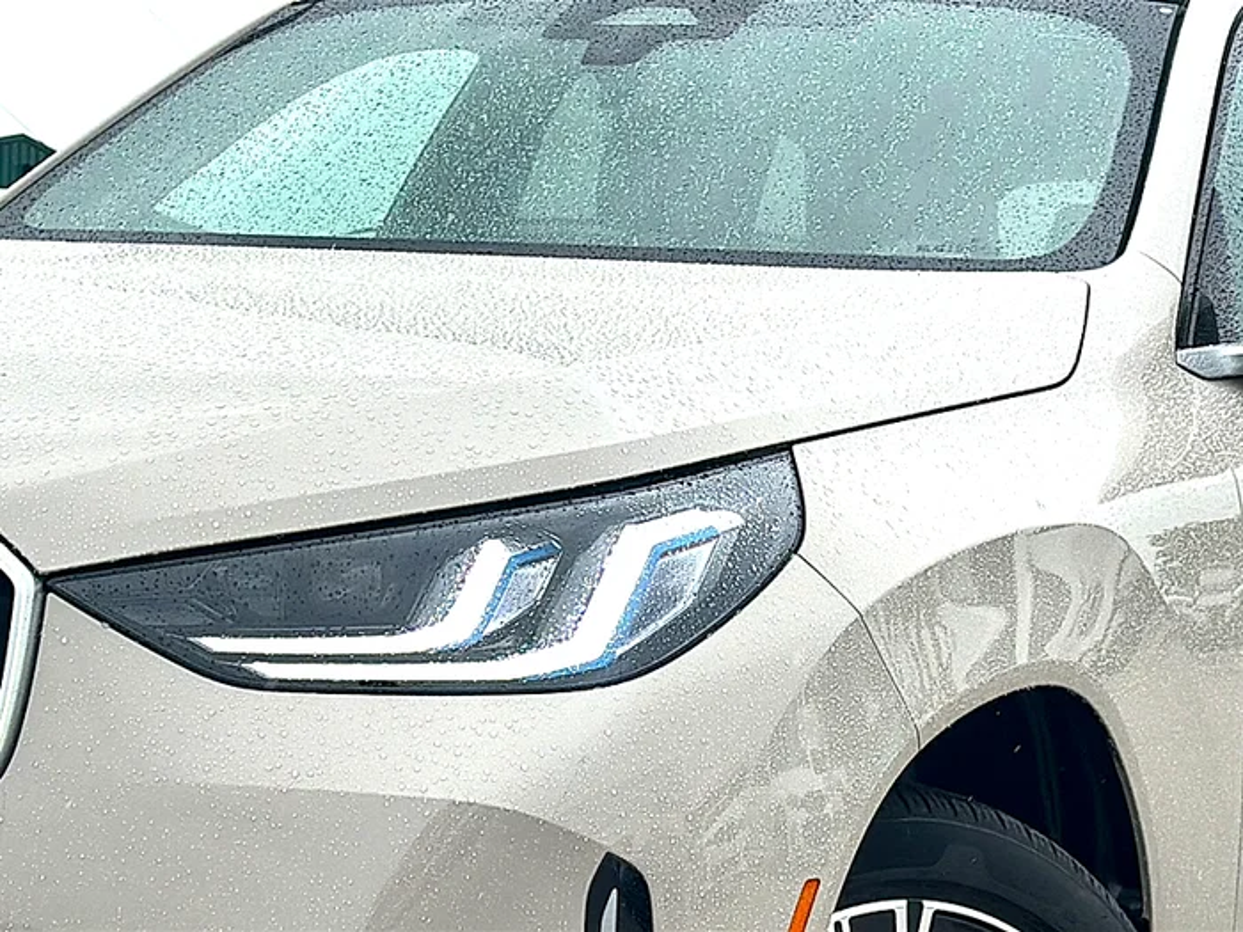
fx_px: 3124
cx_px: 622
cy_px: 466
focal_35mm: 87
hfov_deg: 22.5
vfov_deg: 17.0
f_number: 1.78
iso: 64
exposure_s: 1/1342
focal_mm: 6.86
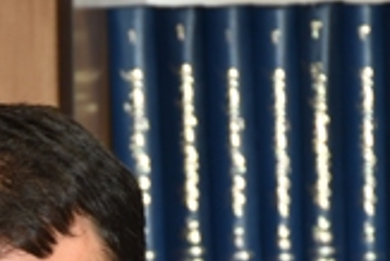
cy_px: 402
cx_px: -26
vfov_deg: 2.9
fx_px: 5094
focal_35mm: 470
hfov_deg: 4.4
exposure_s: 1/125
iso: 400
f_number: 5.3
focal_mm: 85
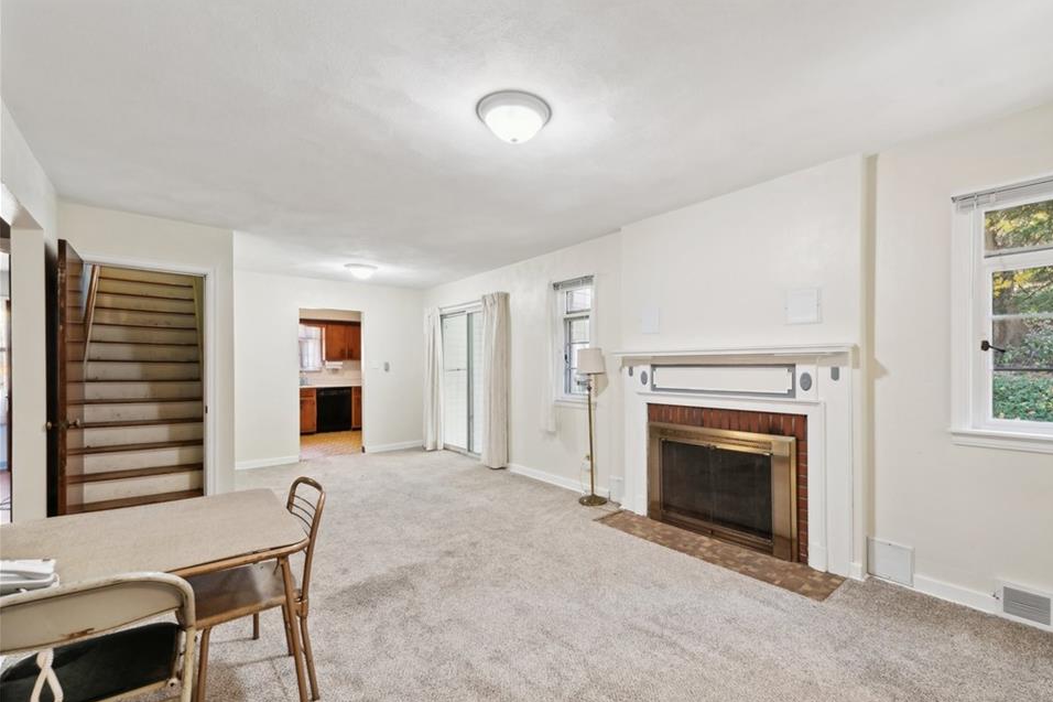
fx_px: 439
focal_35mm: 15
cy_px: 358
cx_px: 563
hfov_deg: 100.2
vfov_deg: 77.3
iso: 50
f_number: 11
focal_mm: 14
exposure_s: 1/2.5
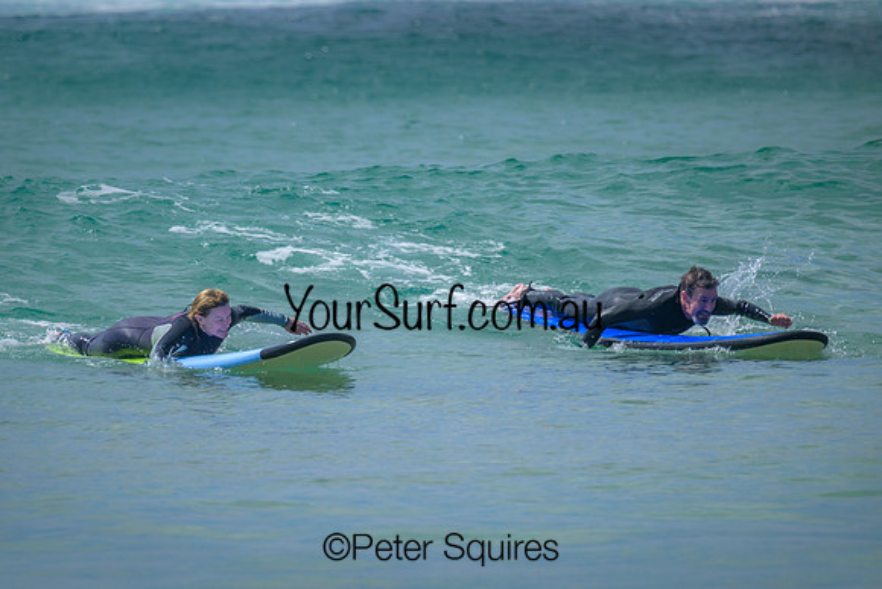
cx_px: 397
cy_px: 265
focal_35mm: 879
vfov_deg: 1.6
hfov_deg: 2.3
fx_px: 21549
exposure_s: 1/2000
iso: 640
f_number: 11
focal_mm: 800
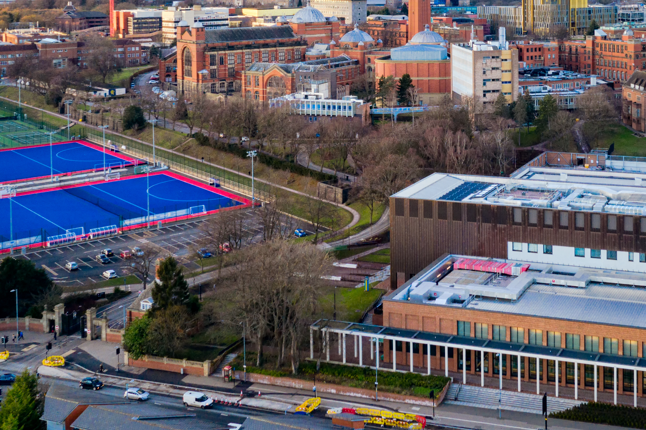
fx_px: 897
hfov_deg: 39.6
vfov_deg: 26.3
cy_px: 69
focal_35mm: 50
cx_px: 360
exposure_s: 1/200
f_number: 5
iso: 100
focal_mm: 10.3
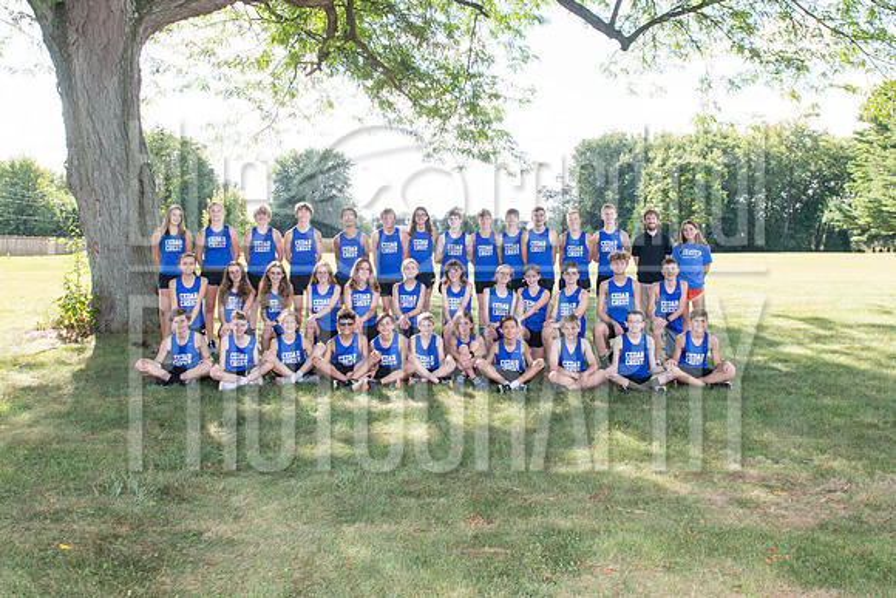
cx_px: 455
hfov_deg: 58.4
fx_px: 802
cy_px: 267
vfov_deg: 40.8
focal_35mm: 32
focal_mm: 24
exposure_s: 1/250
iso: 250
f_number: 5
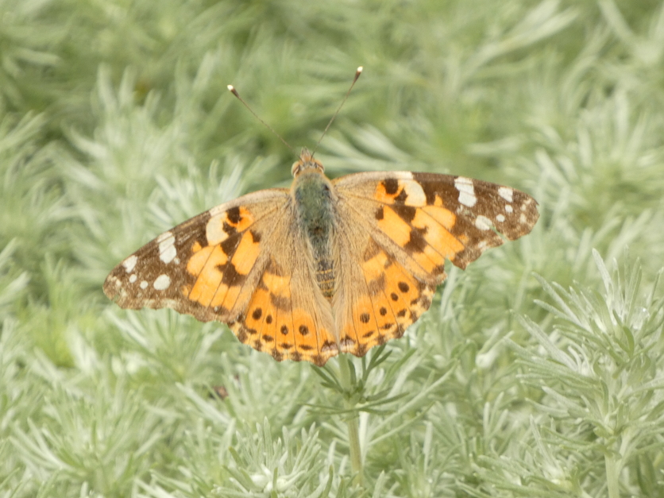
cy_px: 251
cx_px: 326
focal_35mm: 816
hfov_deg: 2.4
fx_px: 15652
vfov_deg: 1.8
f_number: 5.6
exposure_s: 1/100
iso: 200
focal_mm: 143.4
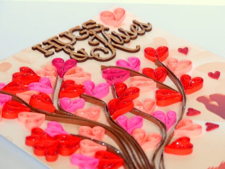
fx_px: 1326
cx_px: 112
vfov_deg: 7.3
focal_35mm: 204
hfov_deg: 9.7
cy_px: 84
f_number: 2.8
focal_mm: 36.7
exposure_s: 1/80
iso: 160
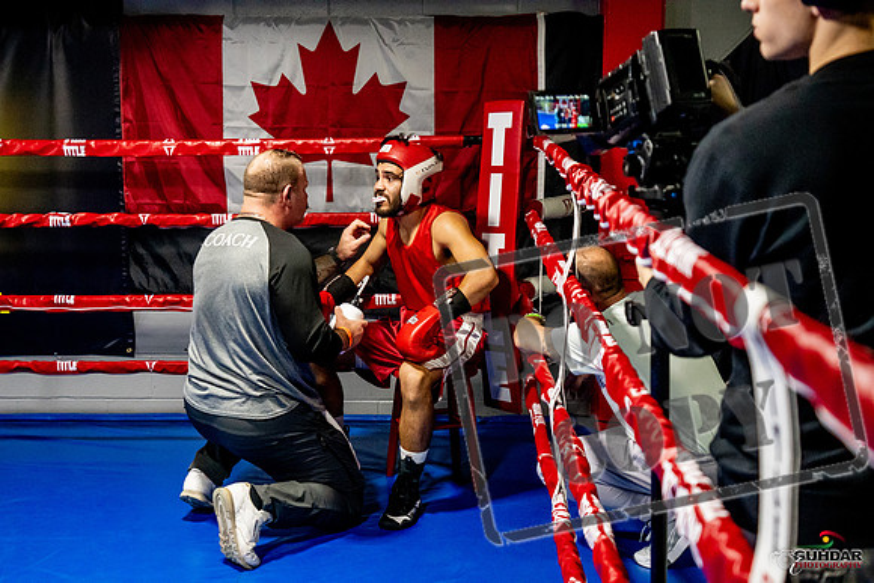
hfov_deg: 38.2
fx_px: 1263
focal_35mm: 52
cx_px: 437
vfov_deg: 26.0
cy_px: 292
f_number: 2.8
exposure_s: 1/800
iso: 5000
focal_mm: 35
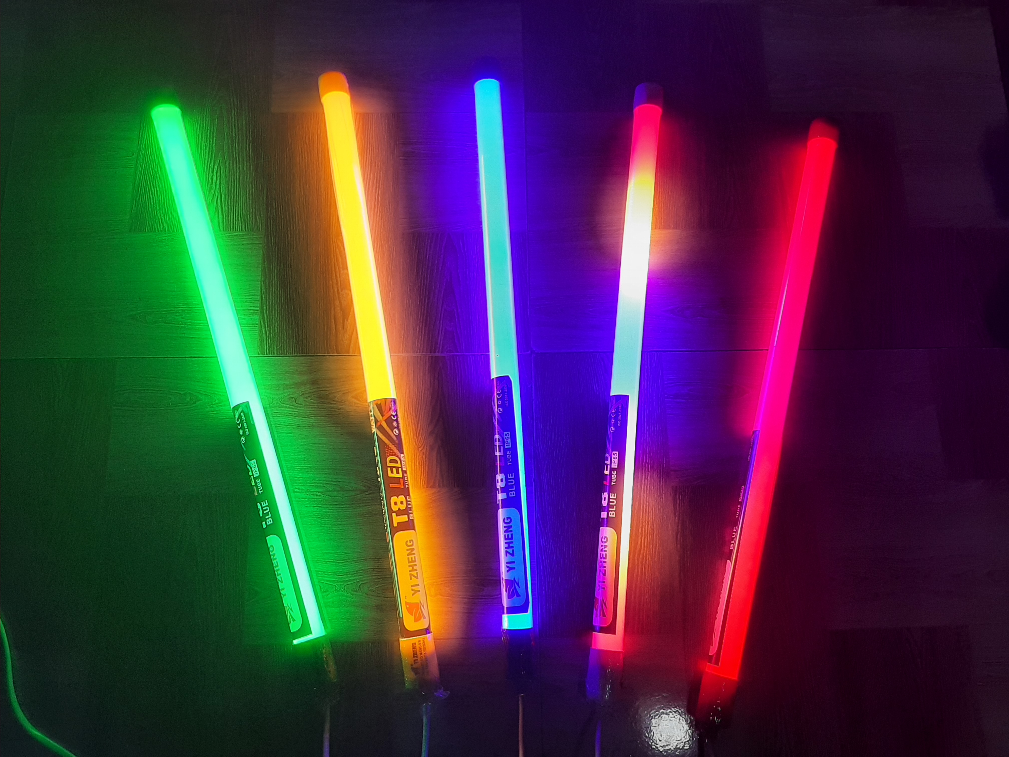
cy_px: 378
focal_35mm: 26
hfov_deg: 67.3
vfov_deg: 53.1
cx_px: 504
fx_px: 758
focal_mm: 3.93
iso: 40
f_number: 1.7
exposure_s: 1/211
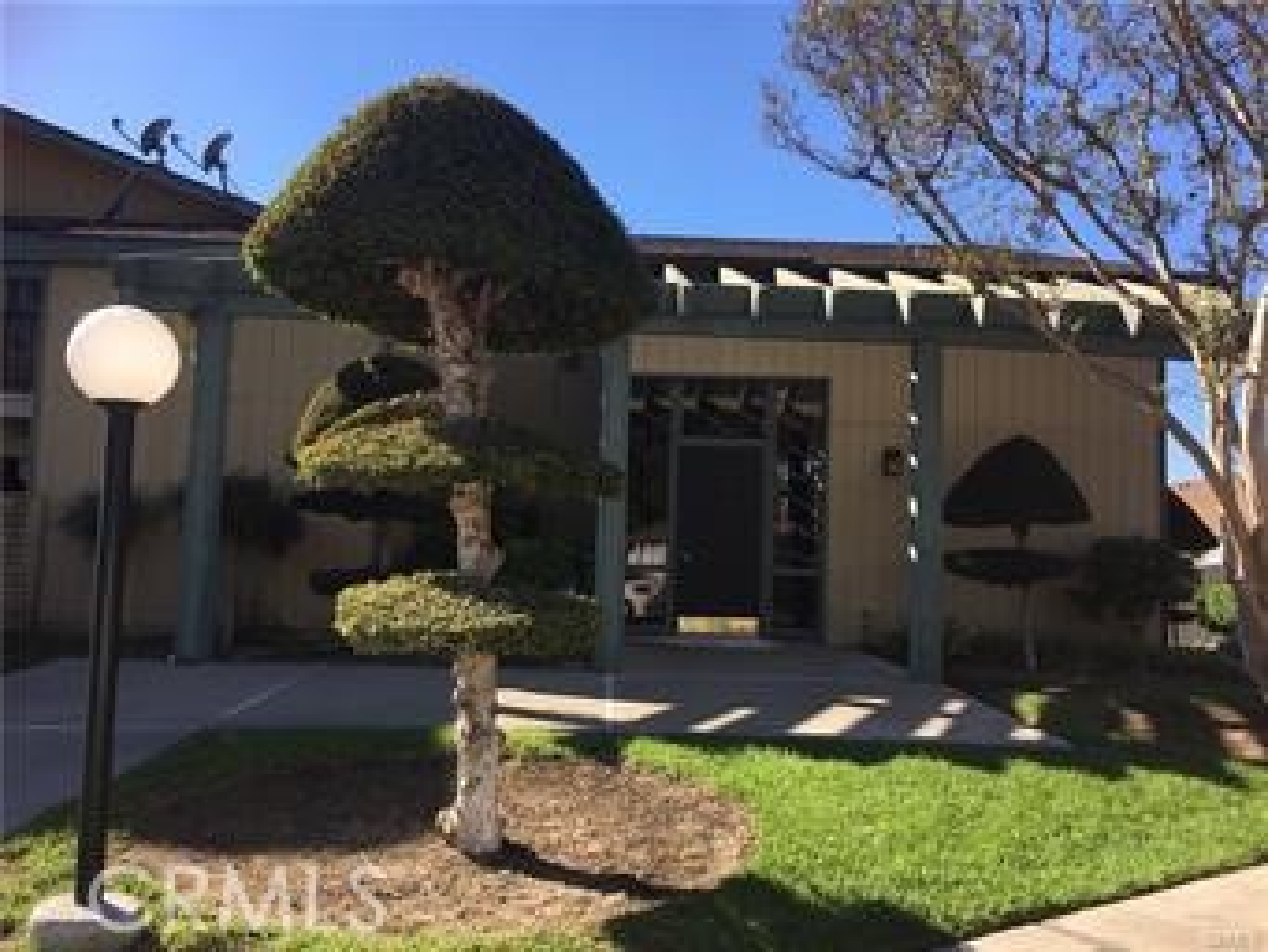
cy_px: 476
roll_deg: -1.5
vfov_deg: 48.3
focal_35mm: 29
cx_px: 634
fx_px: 1063
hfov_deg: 61.6
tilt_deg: +5.6
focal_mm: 4.15
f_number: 2.2
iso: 25
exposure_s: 1/732
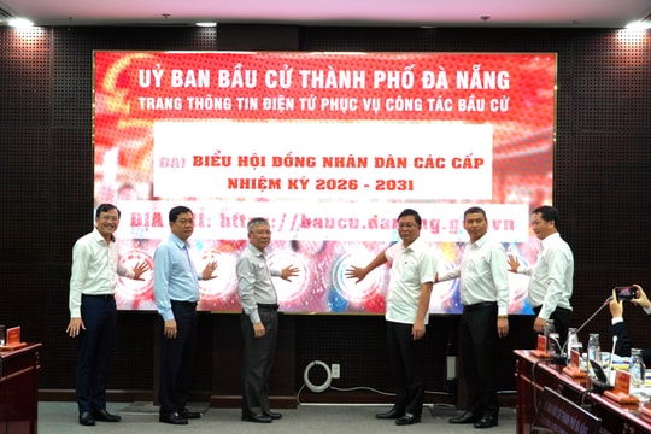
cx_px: 326
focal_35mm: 63
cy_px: 217
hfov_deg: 31.9
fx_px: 1139
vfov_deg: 21.6
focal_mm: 42
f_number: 5
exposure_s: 1/60
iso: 200
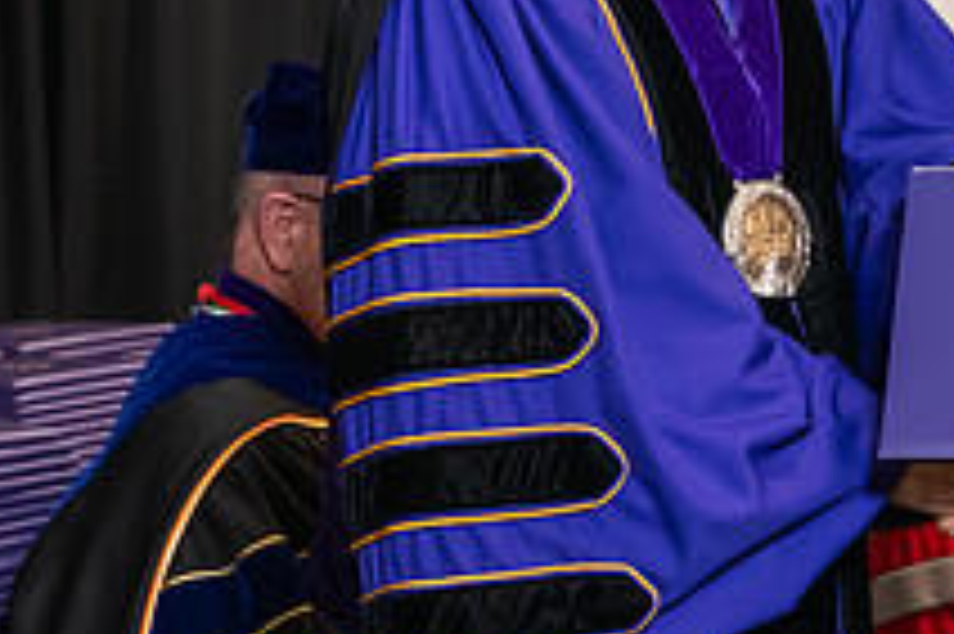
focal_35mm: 170
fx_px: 4501
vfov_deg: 8.0
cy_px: -83
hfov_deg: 12.0
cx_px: 814
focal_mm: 62
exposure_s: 1/125
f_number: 5
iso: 2000
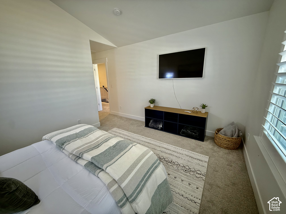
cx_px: 143
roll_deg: +1.1
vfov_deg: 85.7
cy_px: 107
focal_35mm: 14
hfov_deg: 102.1
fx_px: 116
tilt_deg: -13.9
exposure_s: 1/120
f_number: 2.2
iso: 160
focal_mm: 2.22
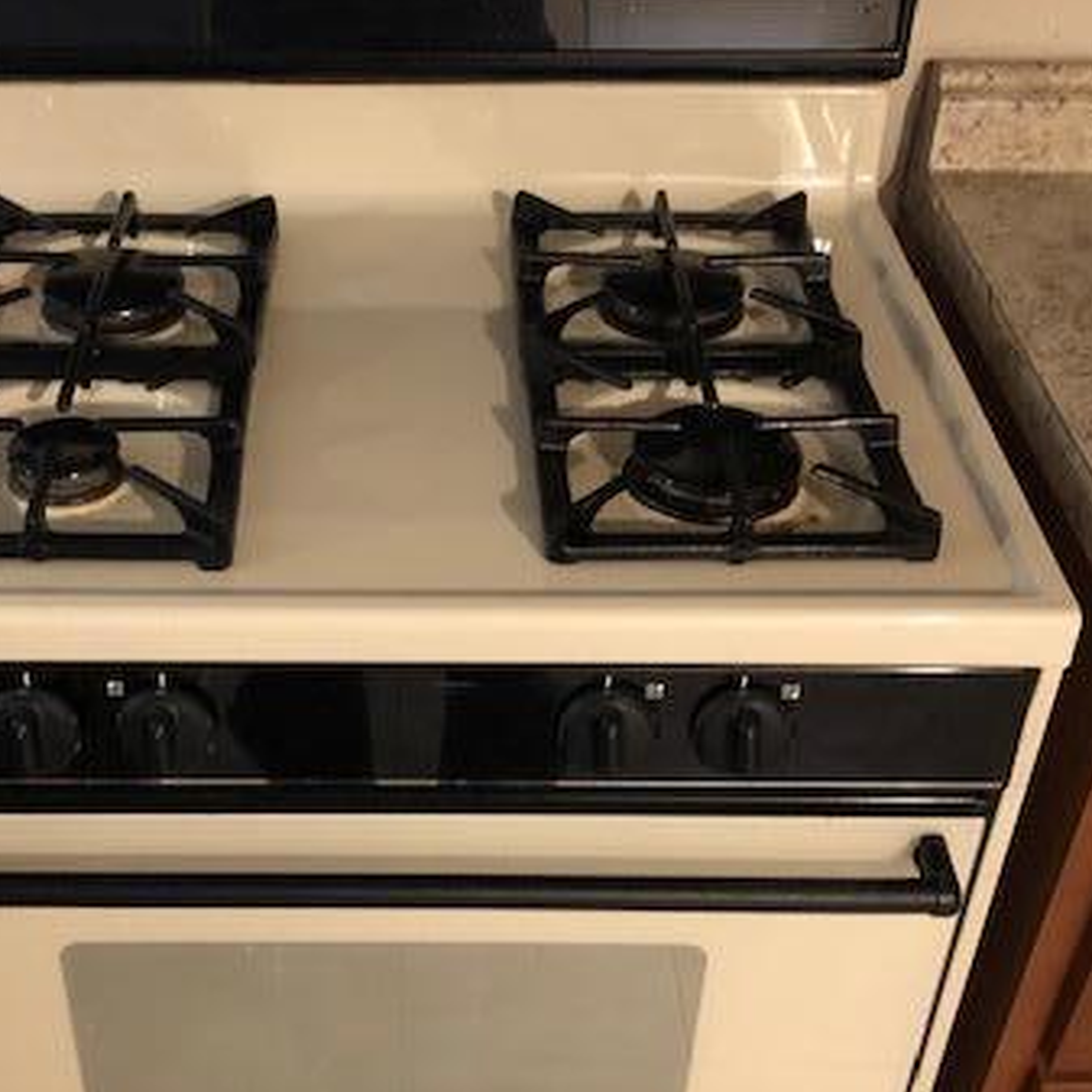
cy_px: 713
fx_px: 1677
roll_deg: +2.5
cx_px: 389
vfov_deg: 35.8
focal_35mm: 47
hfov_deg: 35.8
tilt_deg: -40.5
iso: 100
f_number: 1.8
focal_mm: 3.99
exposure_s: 1/4
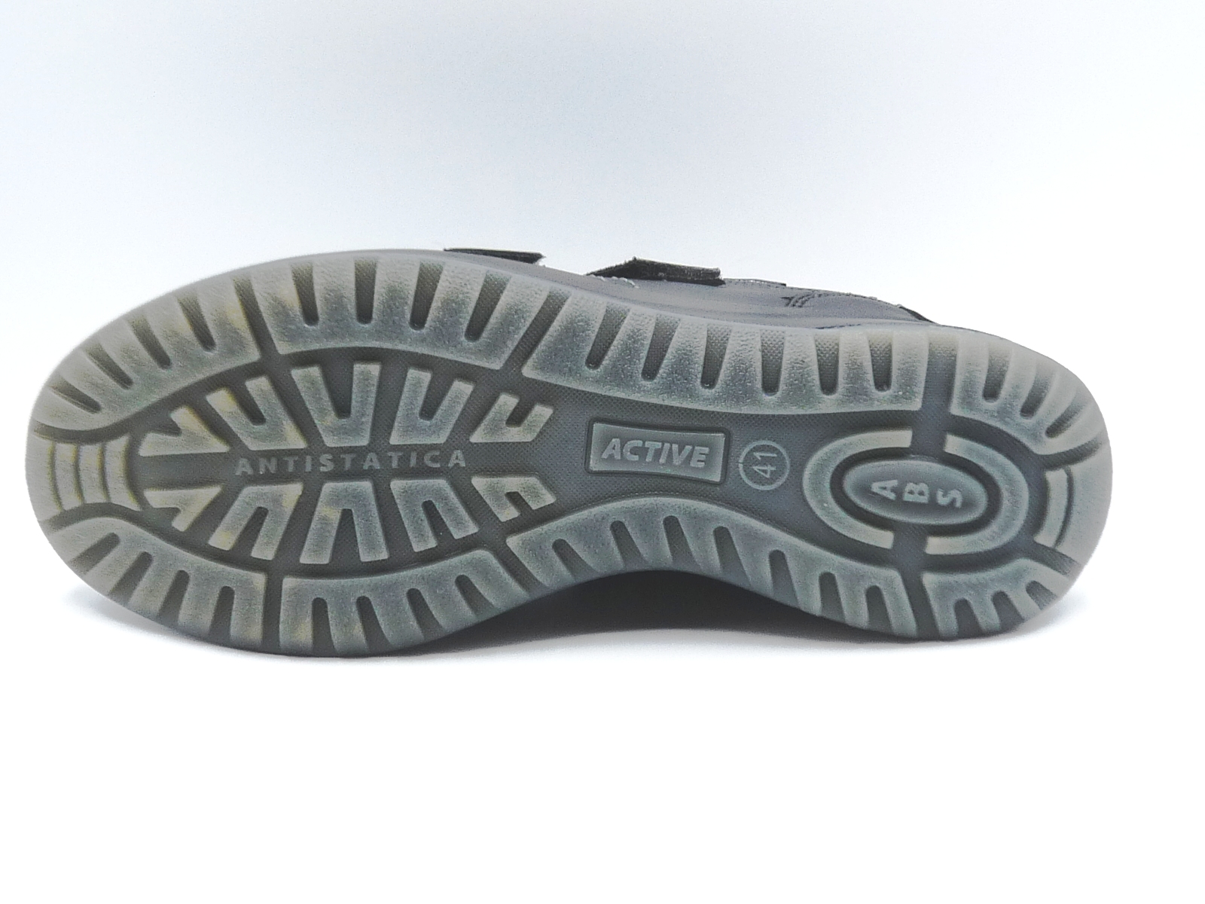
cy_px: 452
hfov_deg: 39.7
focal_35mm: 48
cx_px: 602
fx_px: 1671
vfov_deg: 30.3
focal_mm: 4.8
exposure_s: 1/160
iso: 100
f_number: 4
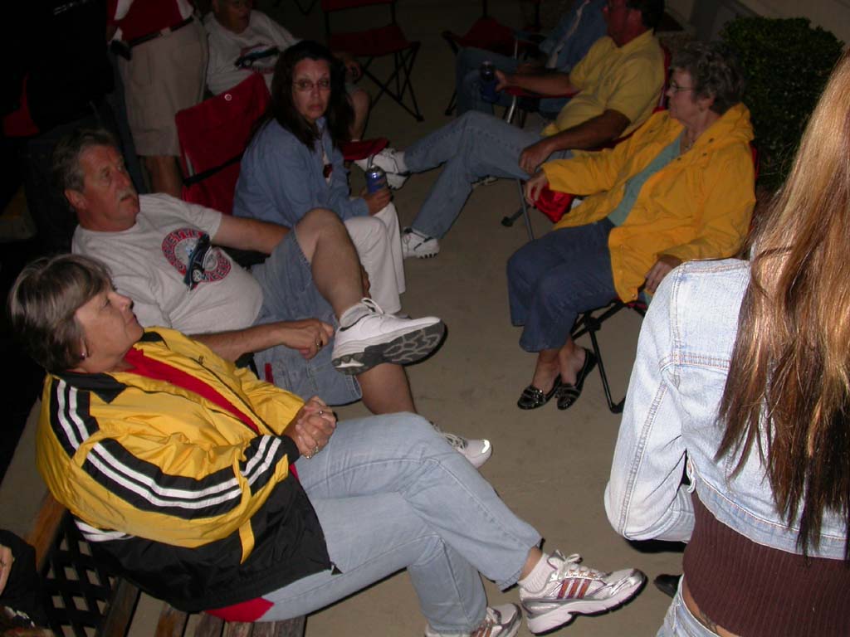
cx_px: 425
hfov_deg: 49.0
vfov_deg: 37.7
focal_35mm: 38
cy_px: 318
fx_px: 933
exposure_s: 1/60
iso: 100
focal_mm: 7.85
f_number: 2.6
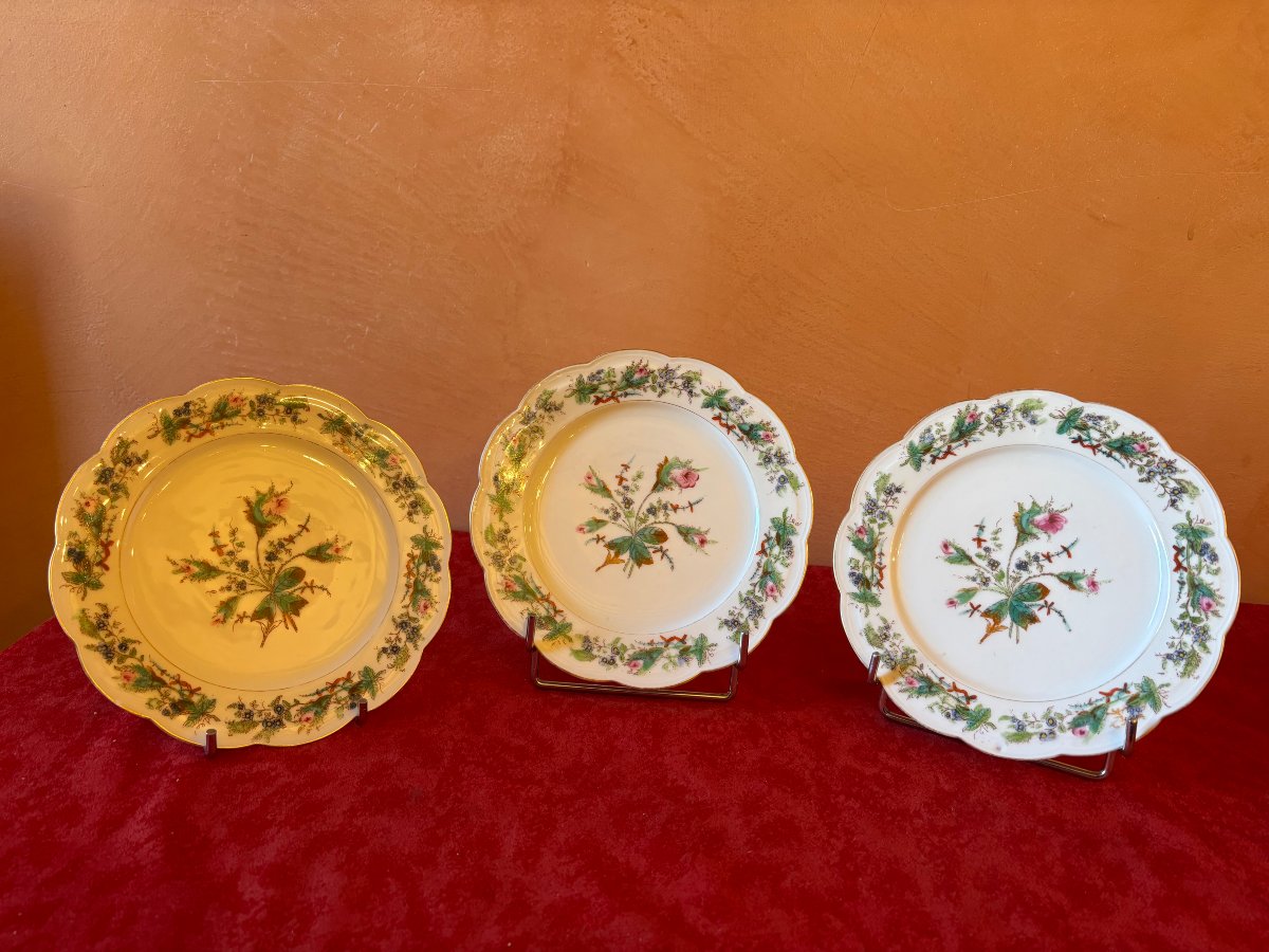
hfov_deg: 67.3
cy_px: 476
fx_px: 953
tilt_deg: -18.2
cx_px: 634
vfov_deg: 53.1
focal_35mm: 26
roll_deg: -3.5
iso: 125
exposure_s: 1/79
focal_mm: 5.96
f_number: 1.6
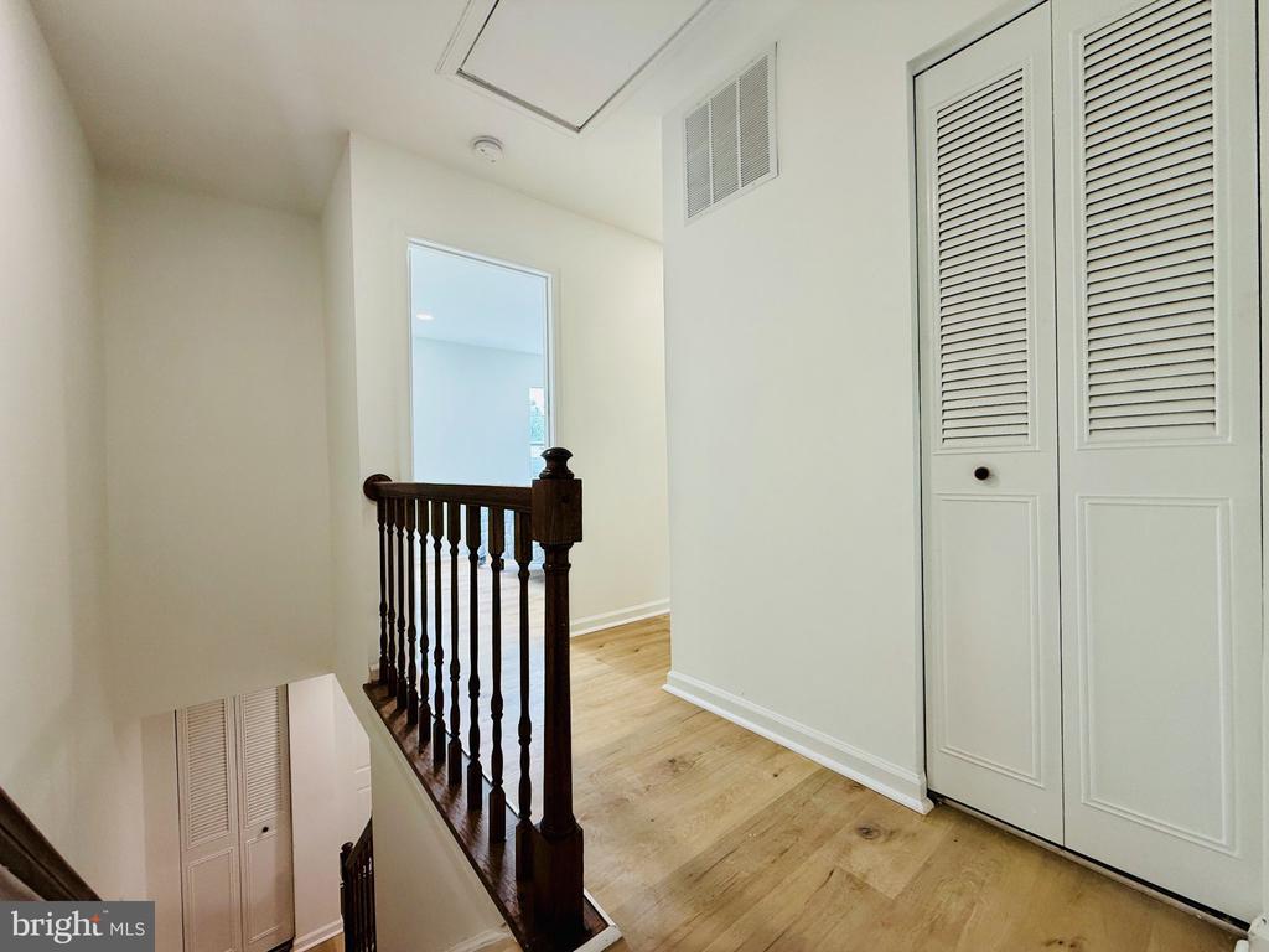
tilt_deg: -1.1
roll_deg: +1.6
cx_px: 634
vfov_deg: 85.7
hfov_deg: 102.1
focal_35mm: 14
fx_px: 513
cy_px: 476
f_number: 2.2
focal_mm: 2.22
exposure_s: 1/120
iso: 200
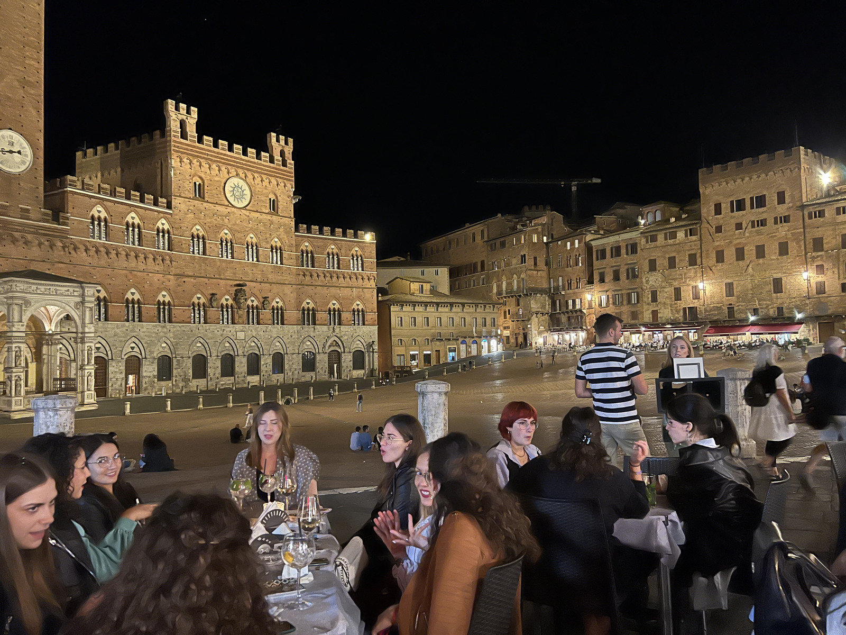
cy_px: 318
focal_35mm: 26
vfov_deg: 53.1
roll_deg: +1.7
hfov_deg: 67.3
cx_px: 423
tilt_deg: +2.8
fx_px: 635
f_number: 1.5
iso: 800
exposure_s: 1/20
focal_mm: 5.7
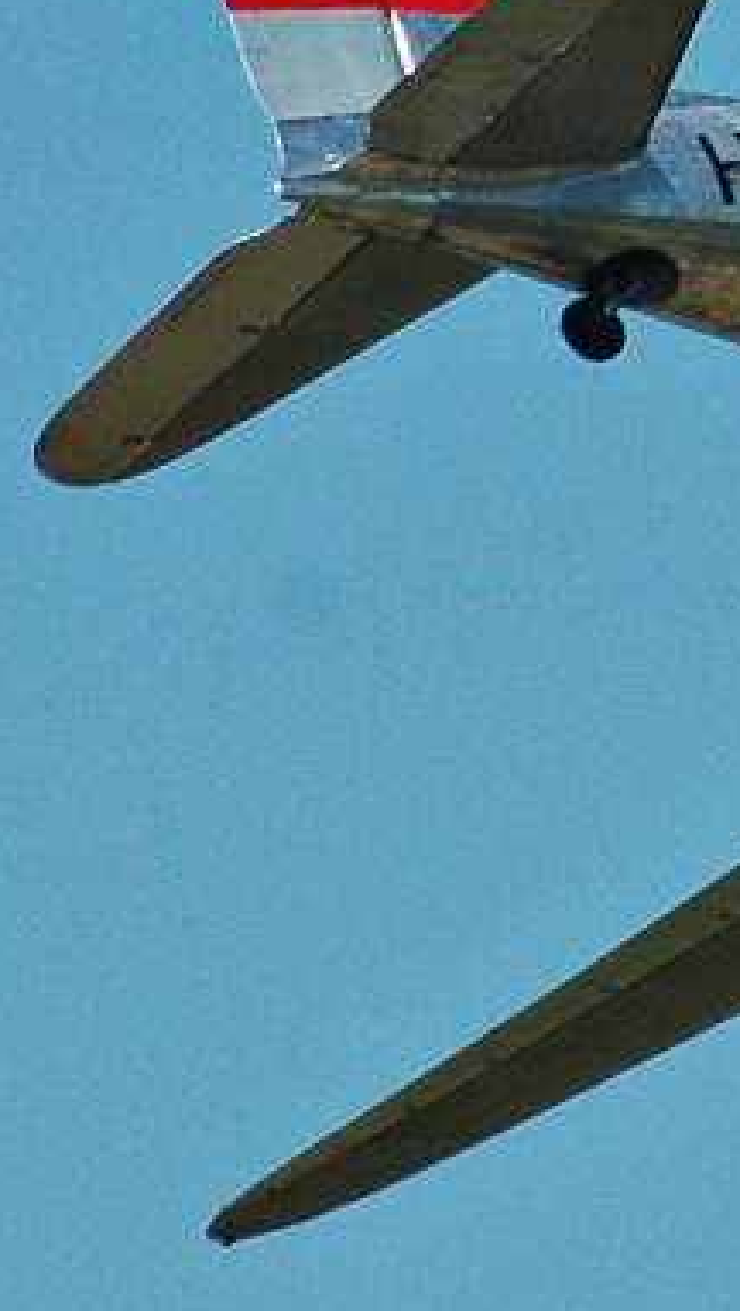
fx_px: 34222
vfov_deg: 2.2
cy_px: 3
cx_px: 1360
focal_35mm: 983
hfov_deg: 1.2
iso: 320
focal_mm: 200
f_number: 8
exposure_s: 1/1000
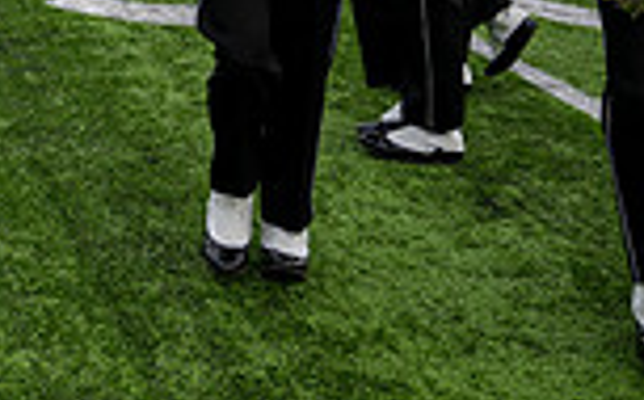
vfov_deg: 13.2
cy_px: -217
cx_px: -181
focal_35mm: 93
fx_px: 1629
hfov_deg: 20.5
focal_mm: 24
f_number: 2.8
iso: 125
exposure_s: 1/500
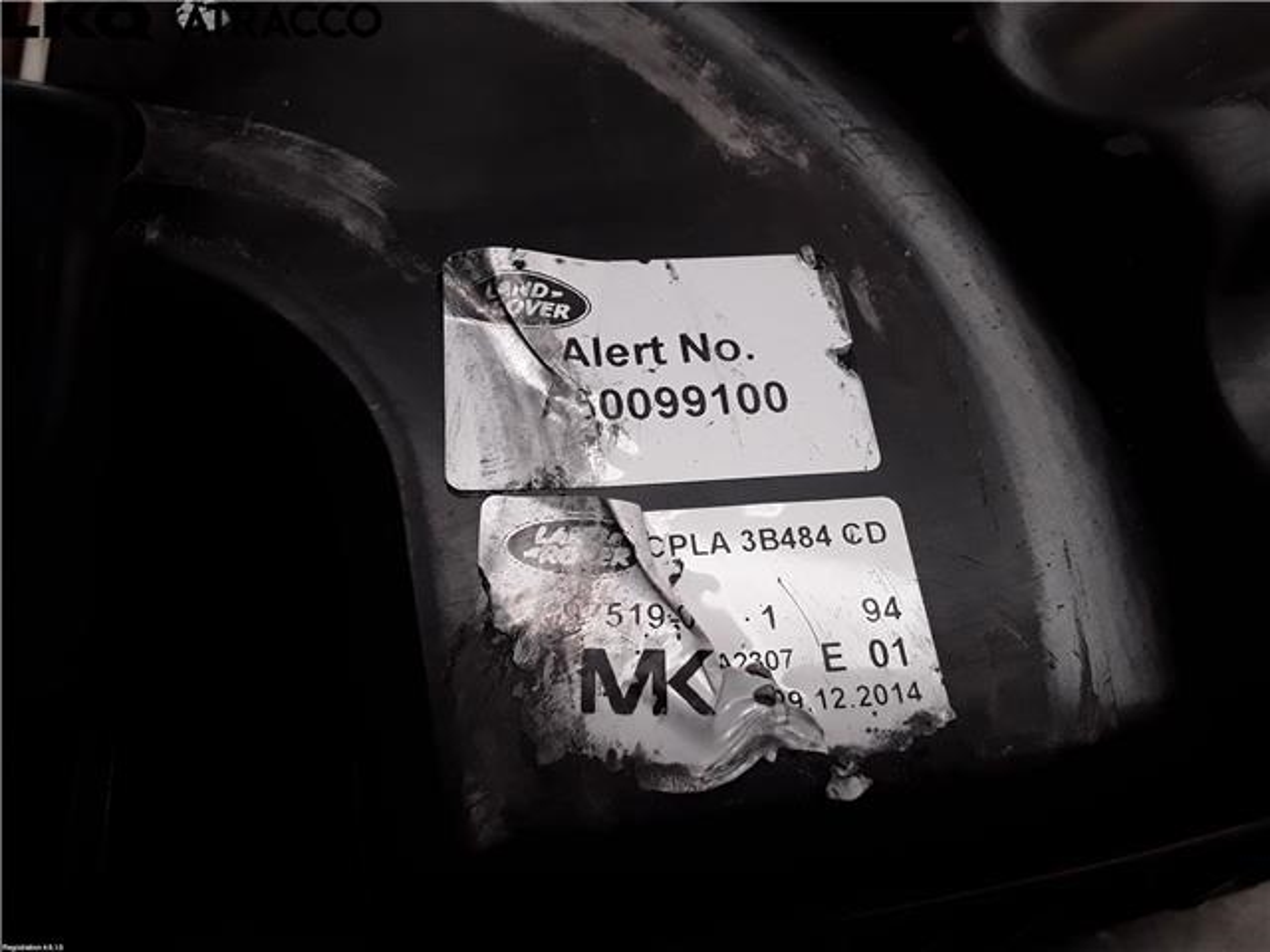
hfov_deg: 63.4
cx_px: 635
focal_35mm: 28
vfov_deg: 49.7
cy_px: 476
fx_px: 1027
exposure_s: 1/369
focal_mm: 2.91
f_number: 1.9
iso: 100
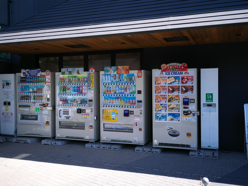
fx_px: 251
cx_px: 124
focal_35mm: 35
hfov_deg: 52.6
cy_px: 93
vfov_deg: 40.7
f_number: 5
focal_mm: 45
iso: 100
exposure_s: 1/160
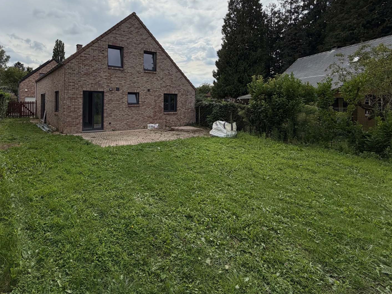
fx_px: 215
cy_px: 99
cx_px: 138
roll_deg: -0.5
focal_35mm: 19
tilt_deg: +1.0
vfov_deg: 66.9
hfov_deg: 82.4
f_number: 2.2
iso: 25
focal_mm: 2.22
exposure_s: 1/1572
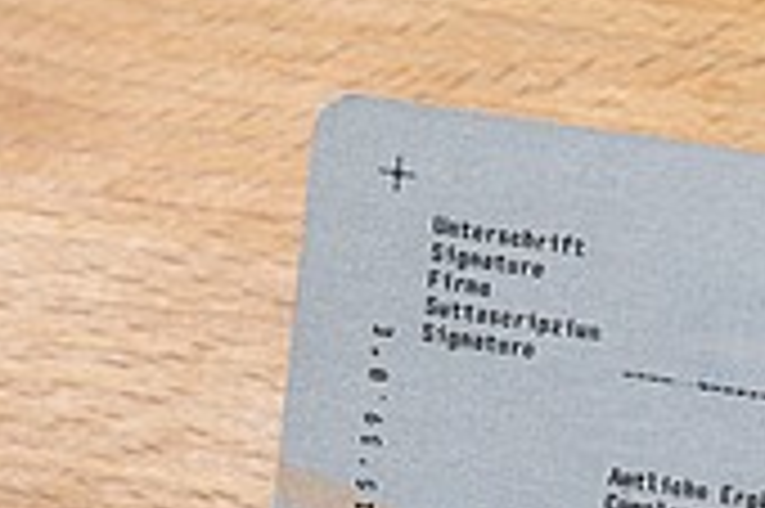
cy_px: 1131
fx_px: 6539
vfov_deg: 4.4
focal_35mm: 308
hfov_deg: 6.7
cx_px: 801
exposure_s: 1/80
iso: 1100
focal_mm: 67
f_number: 8
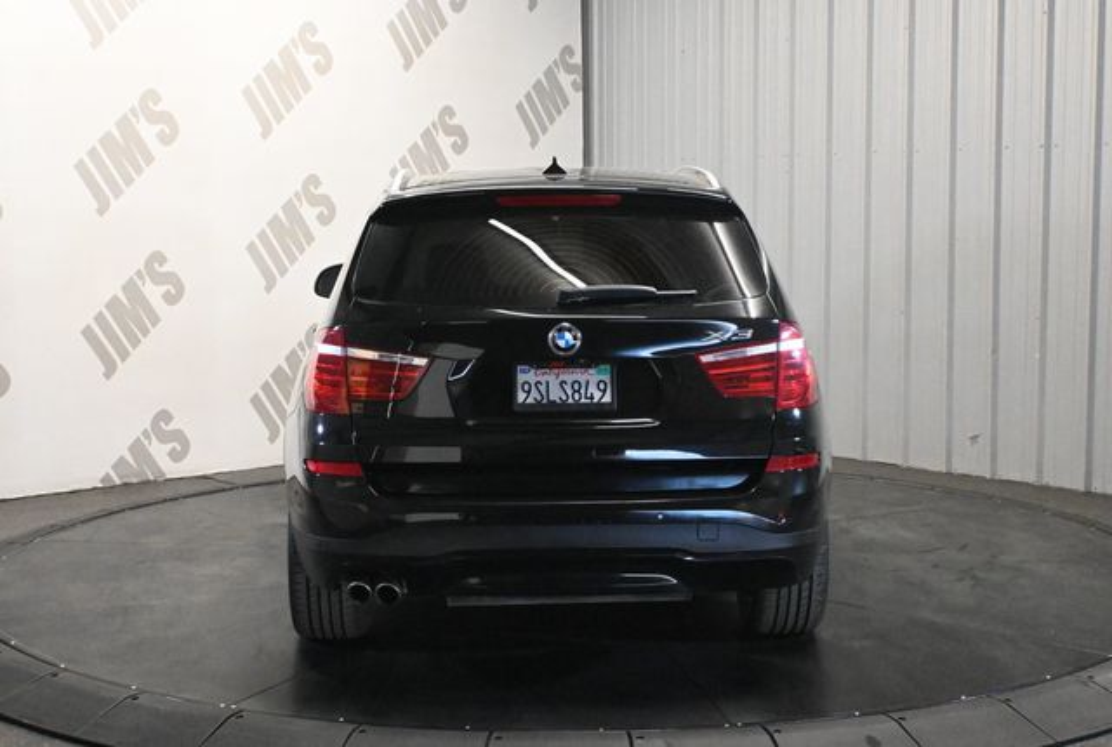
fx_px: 1463
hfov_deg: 41.6
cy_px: 374
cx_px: 556
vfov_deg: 28.6
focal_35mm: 47
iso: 10000
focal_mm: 31.5
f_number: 5
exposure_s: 1/60
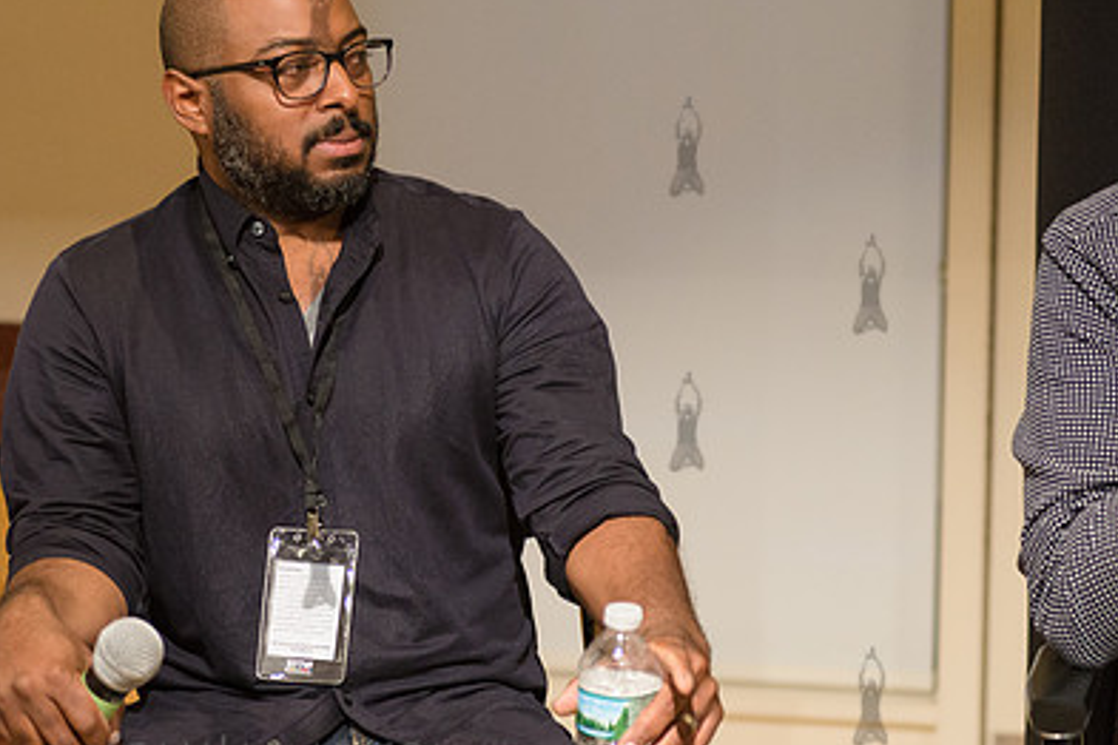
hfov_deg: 17.3
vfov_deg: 11.6
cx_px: 319
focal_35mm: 118
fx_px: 3664
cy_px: 283
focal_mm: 80
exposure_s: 1/400
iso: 2500
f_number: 4
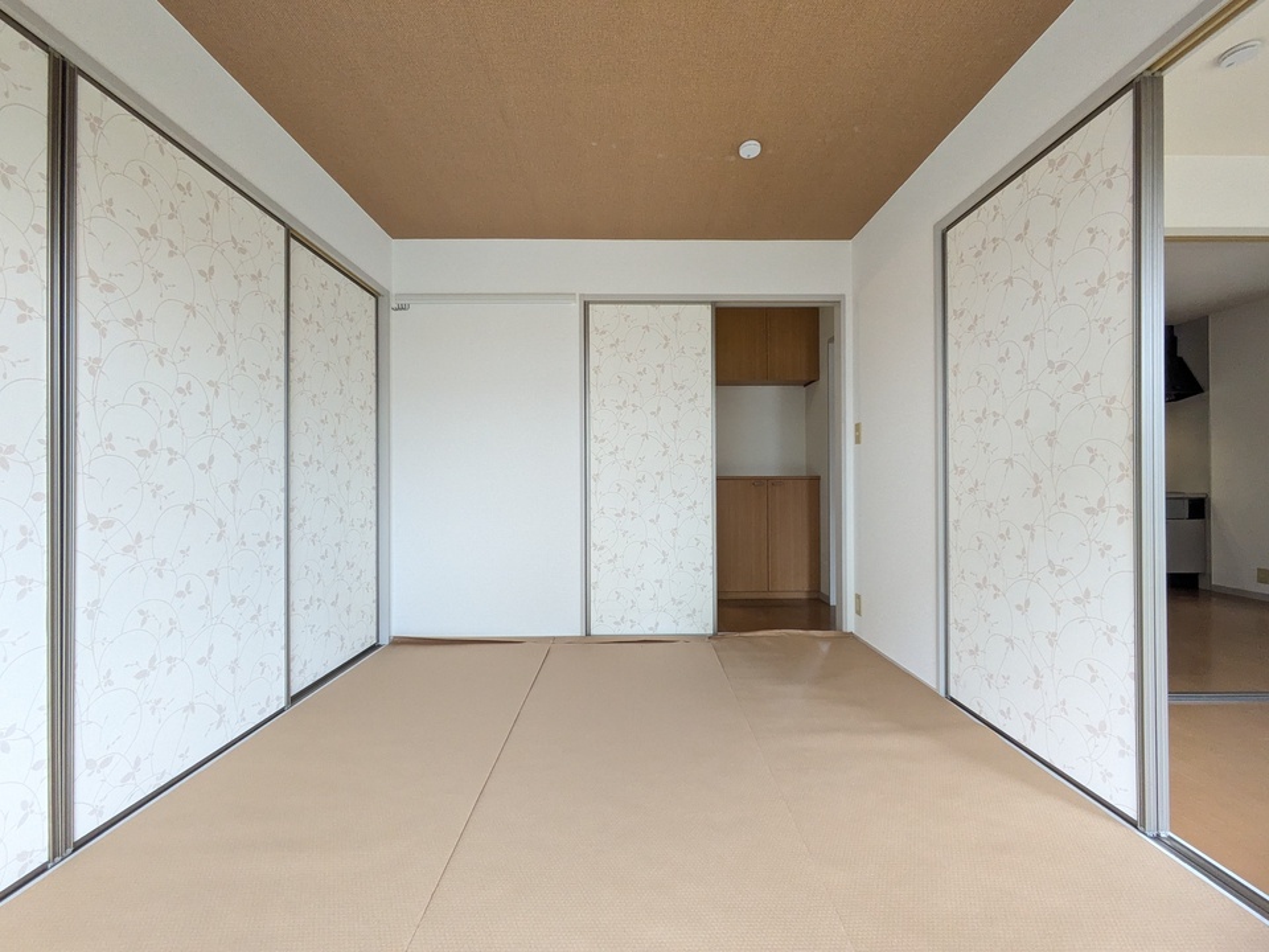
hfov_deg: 102.1
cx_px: 634
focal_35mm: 14
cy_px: 476
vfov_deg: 85.7
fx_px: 513
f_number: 2.2
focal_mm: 1.83
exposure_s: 1/120
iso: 356
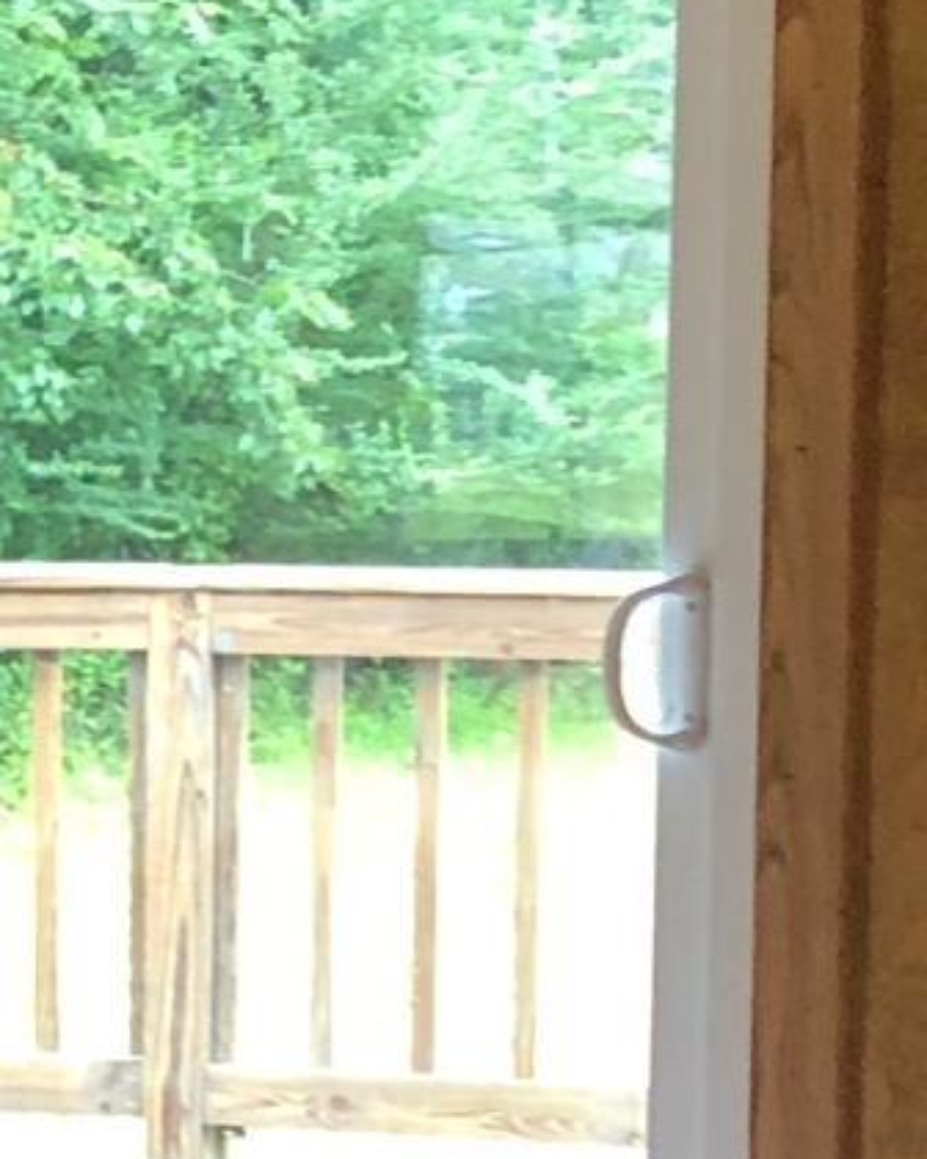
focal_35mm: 195
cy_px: 748
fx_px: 6687
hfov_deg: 7.3
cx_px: -1424
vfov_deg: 9.9
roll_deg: +0.7
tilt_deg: -6.3
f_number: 1.8
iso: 40
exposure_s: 1/30
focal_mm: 3.99
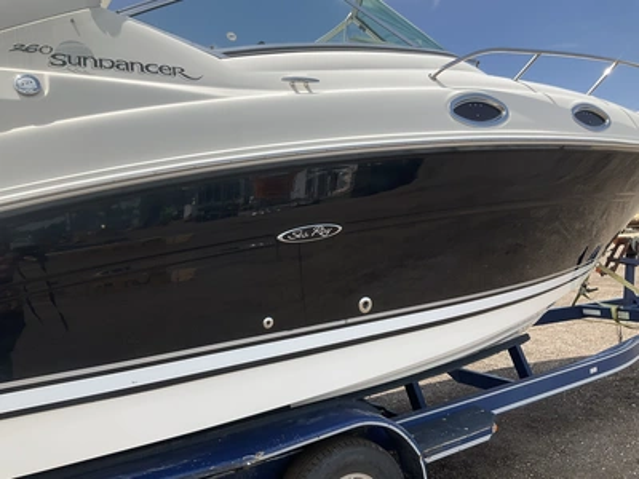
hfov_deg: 61.7
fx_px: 535
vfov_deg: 48.2
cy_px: 240
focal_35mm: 29
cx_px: 320
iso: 25
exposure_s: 1/1626
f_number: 1.8
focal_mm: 3
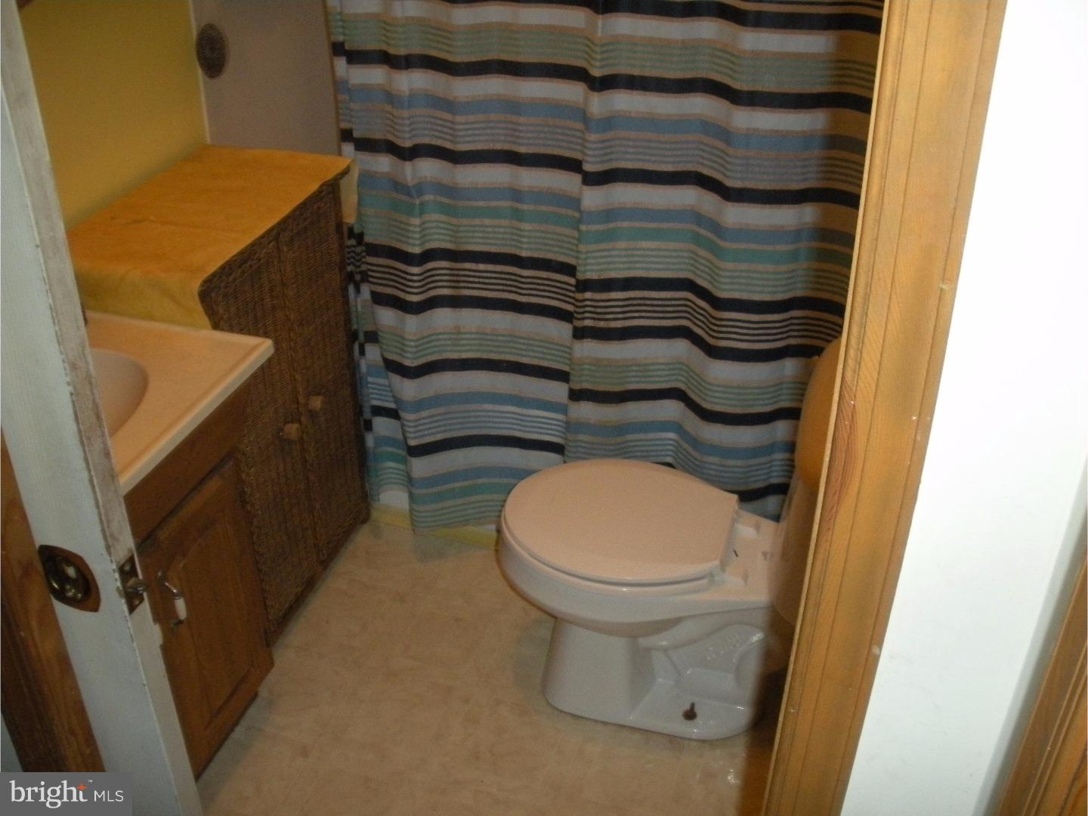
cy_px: 408
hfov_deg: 52.6
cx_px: 544
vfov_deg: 40.7
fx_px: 1100
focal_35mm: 35
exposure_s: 1/60
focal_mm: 6.3
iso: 400
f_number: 3.5
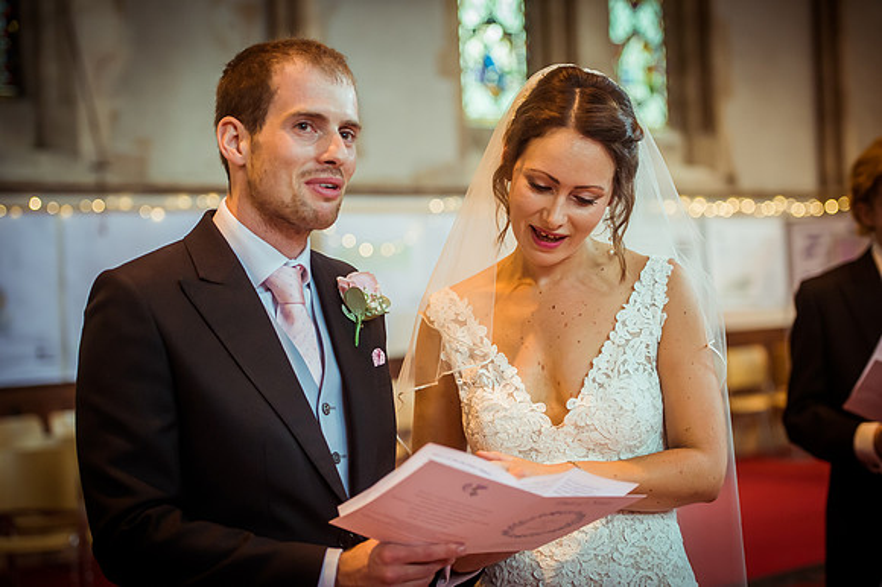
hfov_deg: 28.9
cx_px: 441
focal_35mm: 70
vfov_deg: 19.4
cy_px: 294
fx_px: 1714
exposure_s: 1/320
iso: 2800
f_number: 2.8
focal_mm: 70
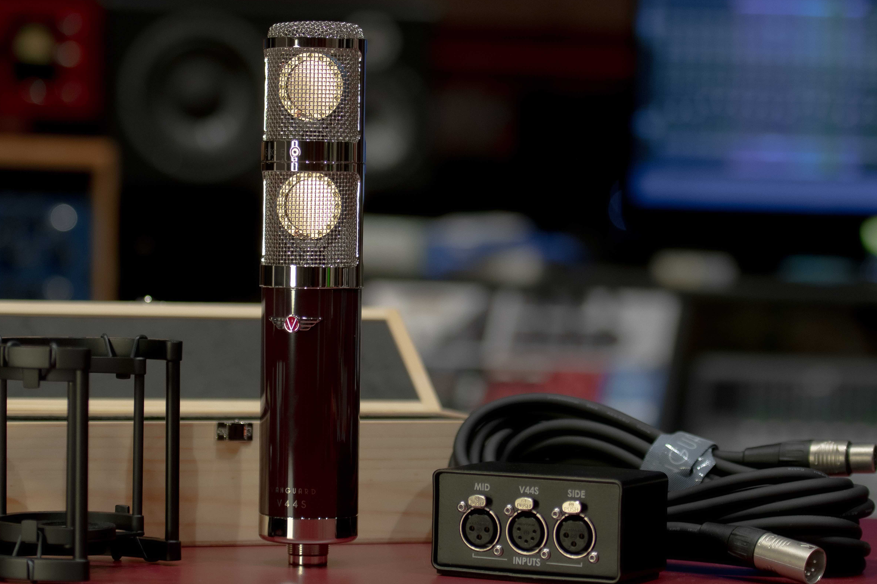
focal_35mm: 123
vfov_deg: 11.1
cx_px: 373
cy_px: 305
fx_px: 2996
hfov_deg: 16.6
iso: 200
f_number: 2.8
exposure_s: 1/60
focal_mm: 70
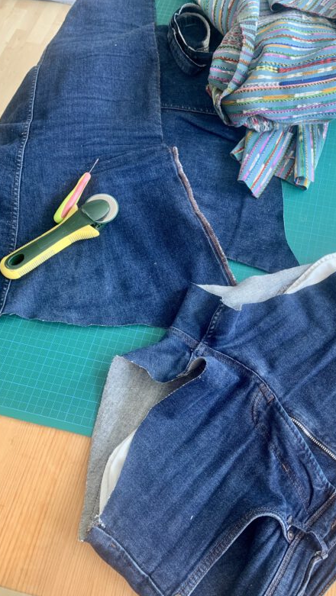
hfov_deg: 39.8
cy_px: 303
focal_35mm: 29
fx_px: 459
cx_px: 218
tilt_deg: -65.9
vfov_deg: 66.0
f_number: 1.8
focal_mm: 4.25
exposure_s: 1/65
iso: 100
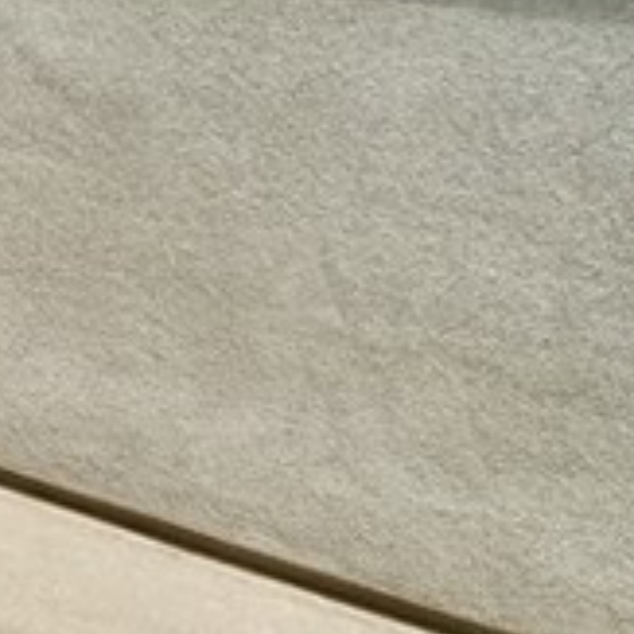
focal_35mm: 80
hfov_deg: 14.6
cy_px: -212
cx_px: -863
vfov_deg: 19.7
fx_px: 1658
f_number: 5.6
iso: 100
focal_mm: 10
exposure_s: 1/800
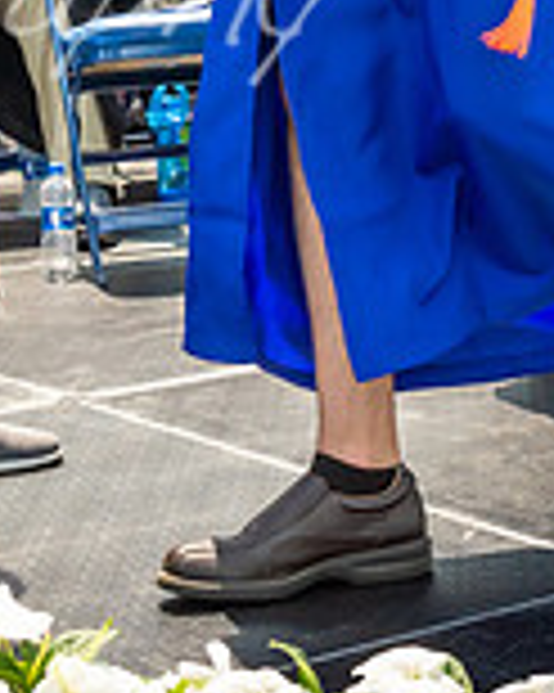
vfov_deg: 13.5
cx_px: 145
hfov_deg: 11.3
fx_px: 2790
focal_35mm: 136
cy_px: -302
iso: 200
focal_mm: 22
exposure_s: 1/800
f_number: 7.1
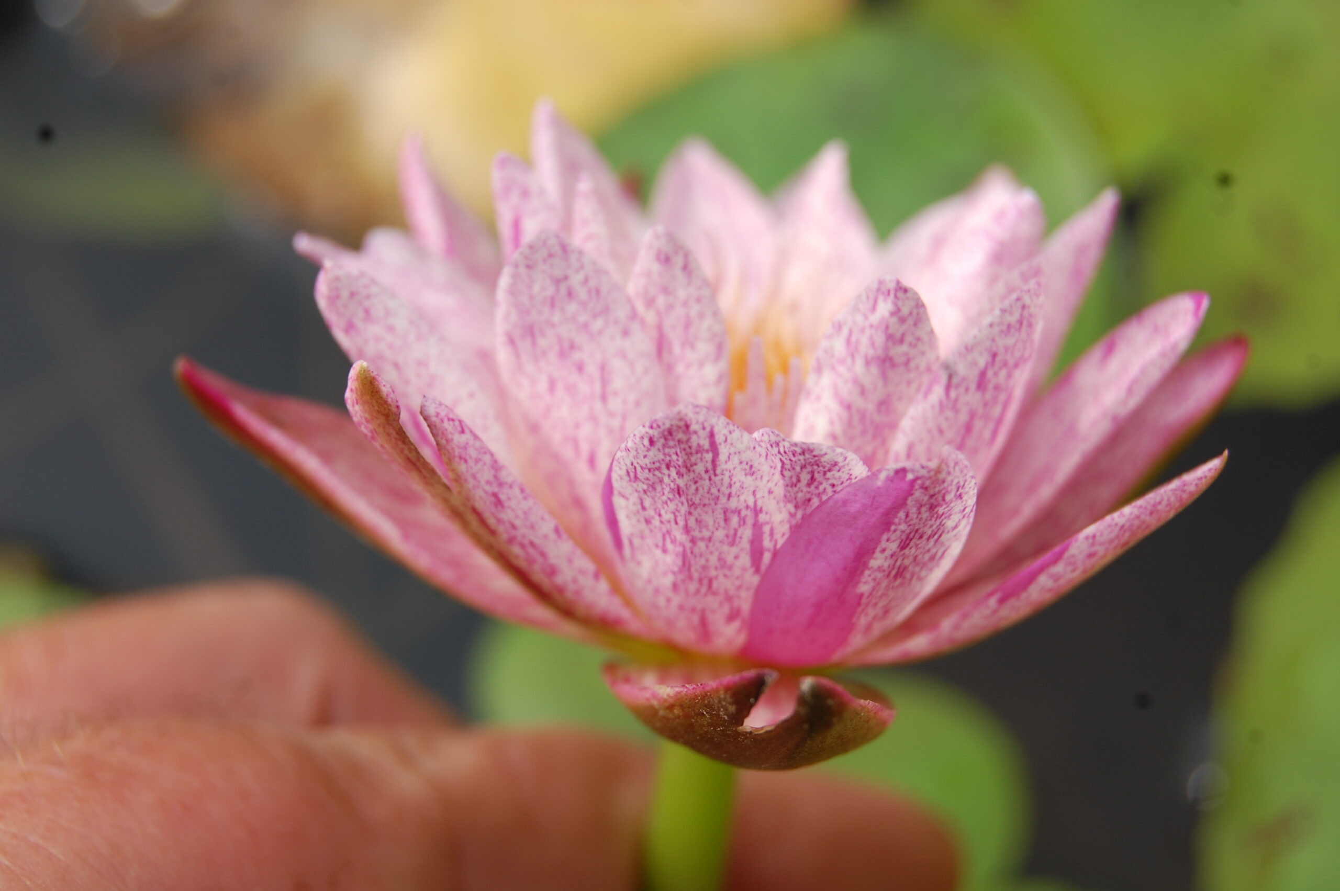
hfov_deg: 24.6
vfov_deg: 16.5
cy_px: 446
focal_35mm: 82
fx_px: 3068
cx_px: 670
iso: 200
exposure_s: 1/320
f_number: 9
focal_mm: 55
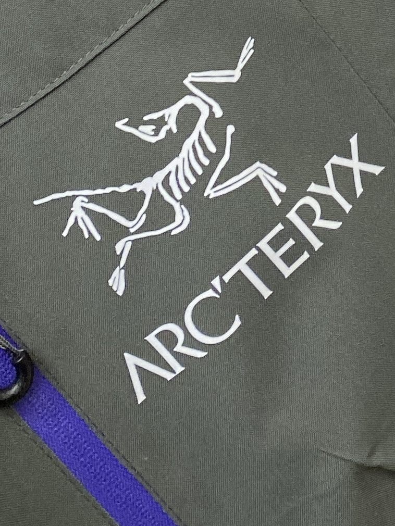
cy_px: 263
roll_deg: +32.4
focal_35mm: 26
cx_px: 198
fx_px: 395
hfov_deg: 53.1
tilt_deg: -15.0
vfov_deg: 67.3
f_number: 1.8
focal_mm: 4.25
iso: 100
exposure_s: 1/121
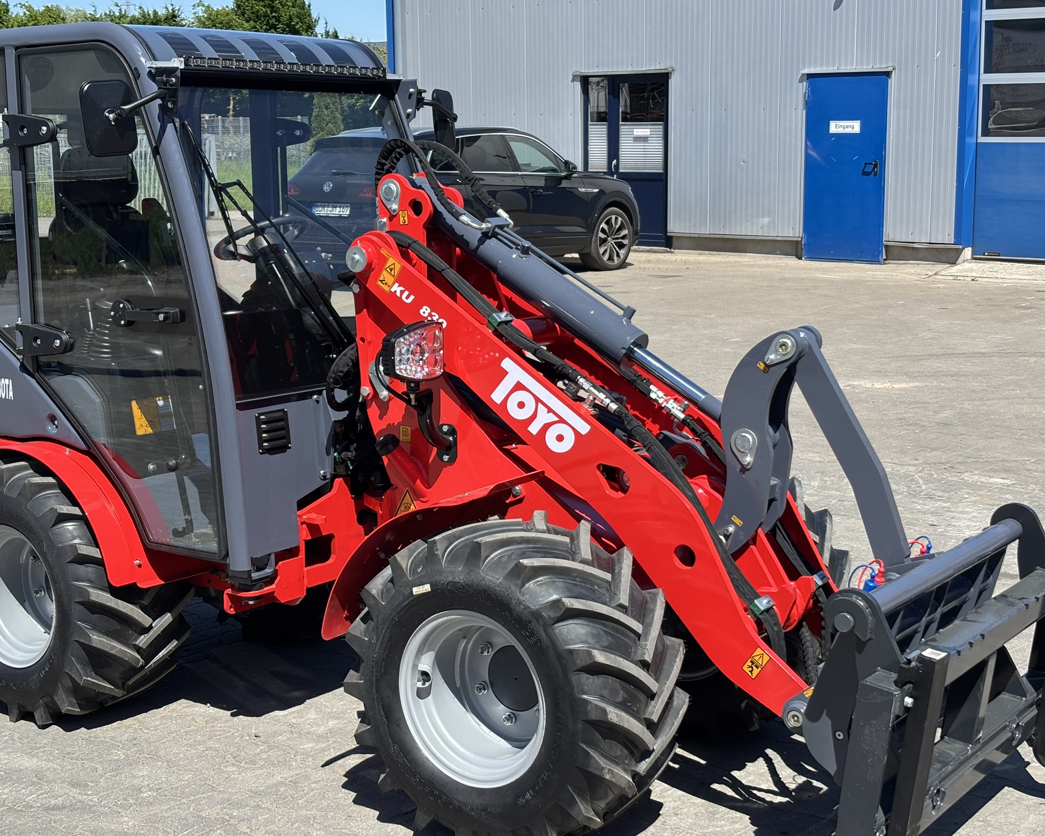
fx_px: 1701
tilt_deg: -10.0
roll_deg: +0.5
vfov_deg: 27.6
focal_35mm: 55
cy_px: 415
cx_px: 494
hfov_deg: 34.1
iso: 32
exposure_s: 1/1724
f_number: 1.6
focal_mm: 5.96
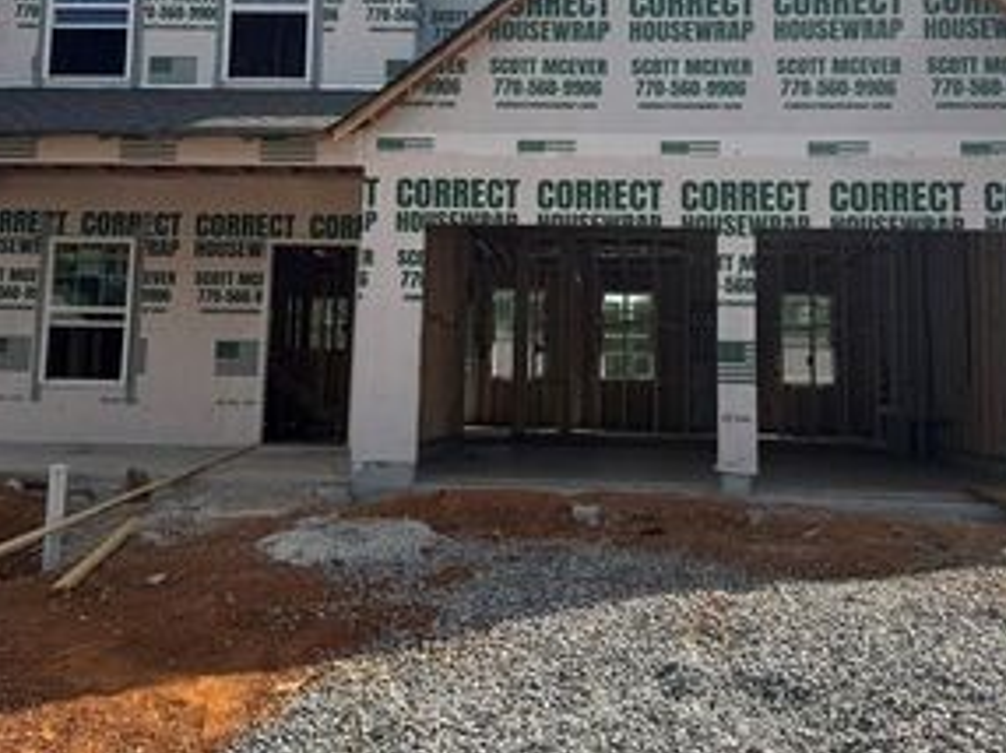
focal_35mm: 42
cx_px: 528
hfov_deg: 44.8
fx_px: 1220
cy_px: 238
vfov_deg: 33.9
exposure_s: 1/4950
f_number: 1.78
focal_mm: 6.76
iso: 80
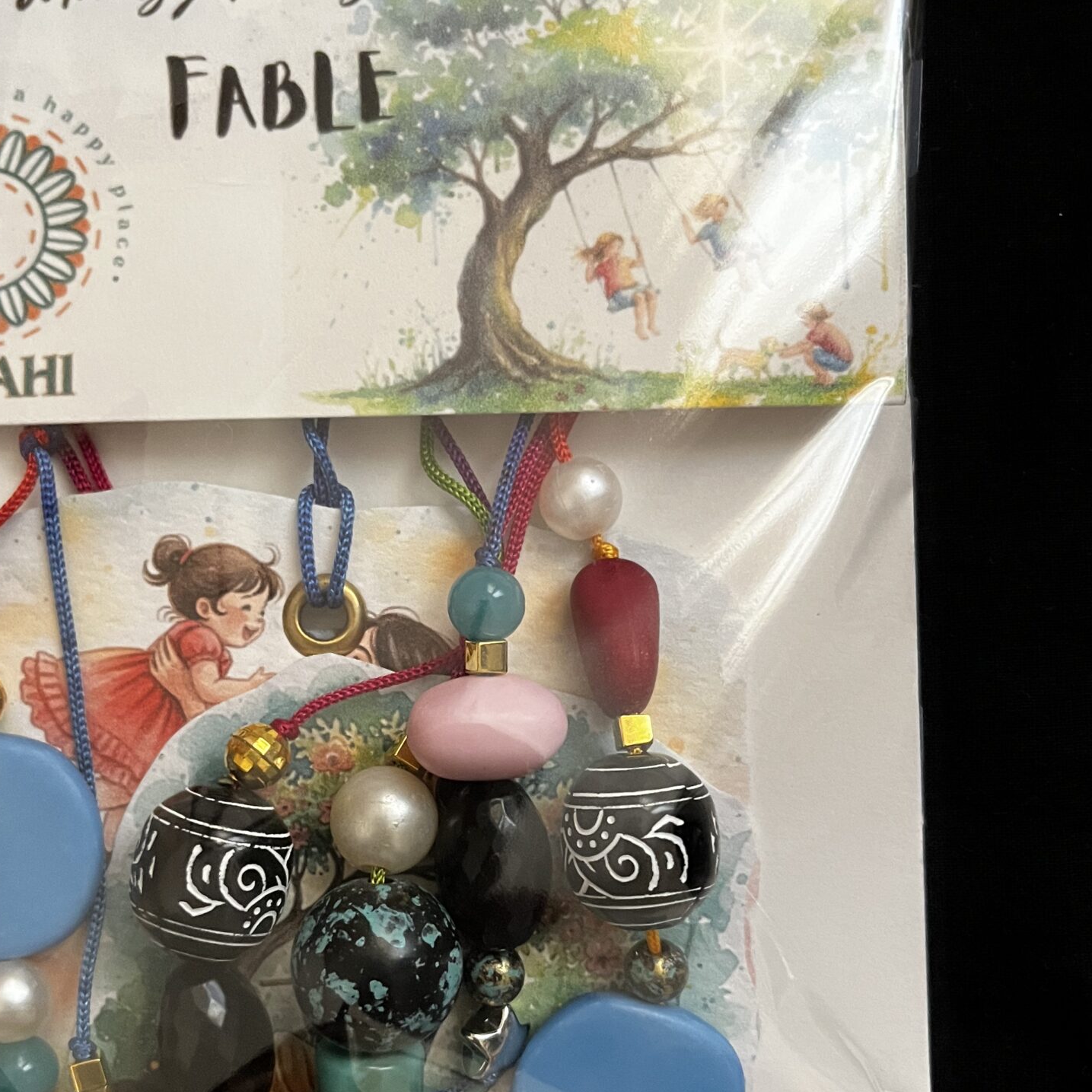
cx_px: 428
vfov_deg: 40.7
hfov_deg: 40.7
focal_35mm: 41
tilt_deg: -87.3
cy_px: 656
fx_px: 1463
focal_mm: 5.1
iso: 320
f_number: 1.6
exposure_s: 1/60
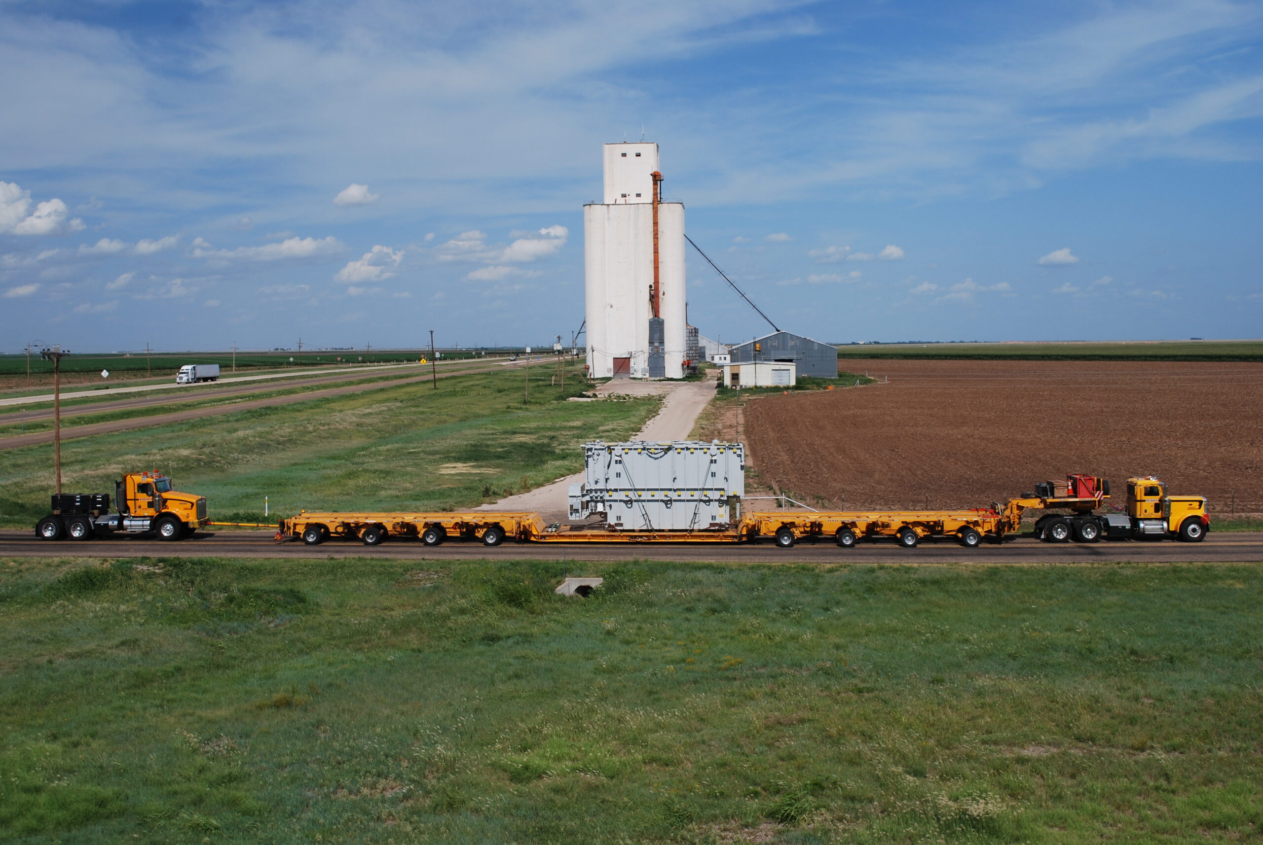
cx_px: 632
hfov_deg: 46.3
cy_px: 422
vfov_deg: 32.0
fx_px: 1475
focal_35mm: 42
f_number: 7.1
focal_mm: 28
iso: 100
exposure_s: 1/200
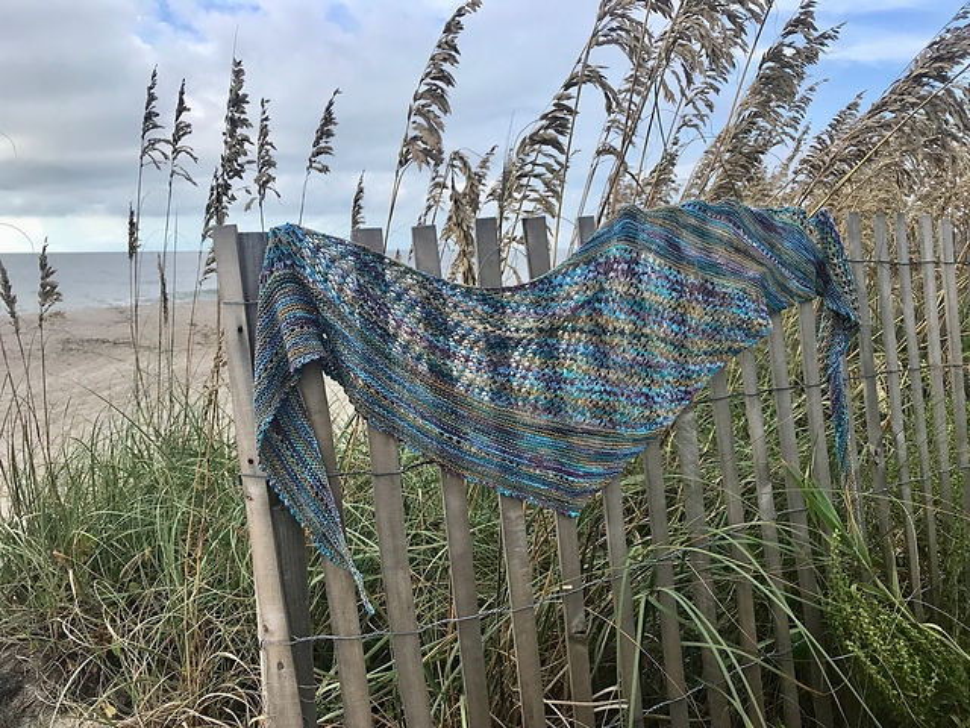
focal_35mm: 28
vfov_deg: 49.7
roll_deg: +1.4
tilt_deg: -9.4
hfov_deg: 63.4
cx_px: 485
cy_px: 364
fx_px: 785
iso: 20
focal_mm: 3.99
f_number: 1.8
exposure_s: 1/1041
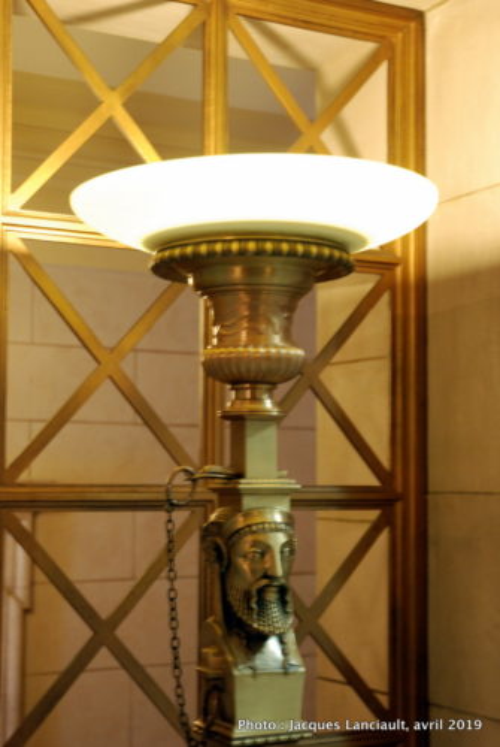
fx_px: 1246
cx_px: 250
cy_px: 374
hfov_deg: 22.7
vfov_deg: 33.4
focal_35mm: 60
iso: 800
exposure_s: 1/8
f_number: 4.5
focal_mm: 40
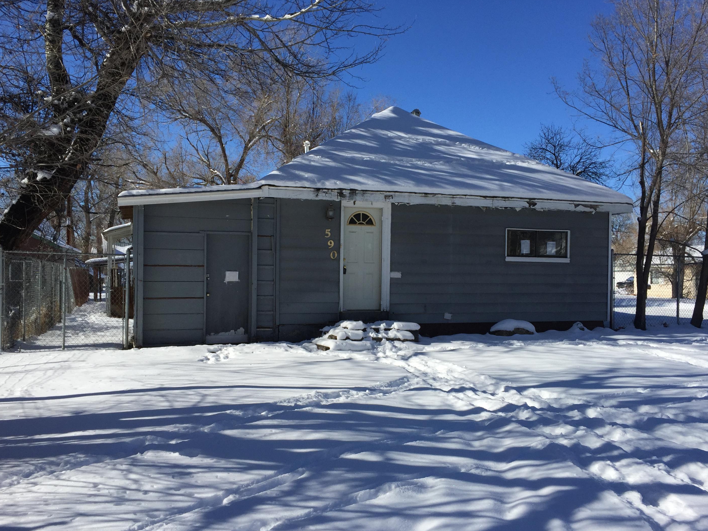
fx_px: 634
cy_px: 276
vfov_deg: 45.4
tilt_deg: -0.2
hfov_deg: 58.3
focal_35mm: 31
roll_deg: +0.0
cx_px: 353
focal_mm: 4.15
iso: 32
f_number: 2.2
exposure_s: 1/3597
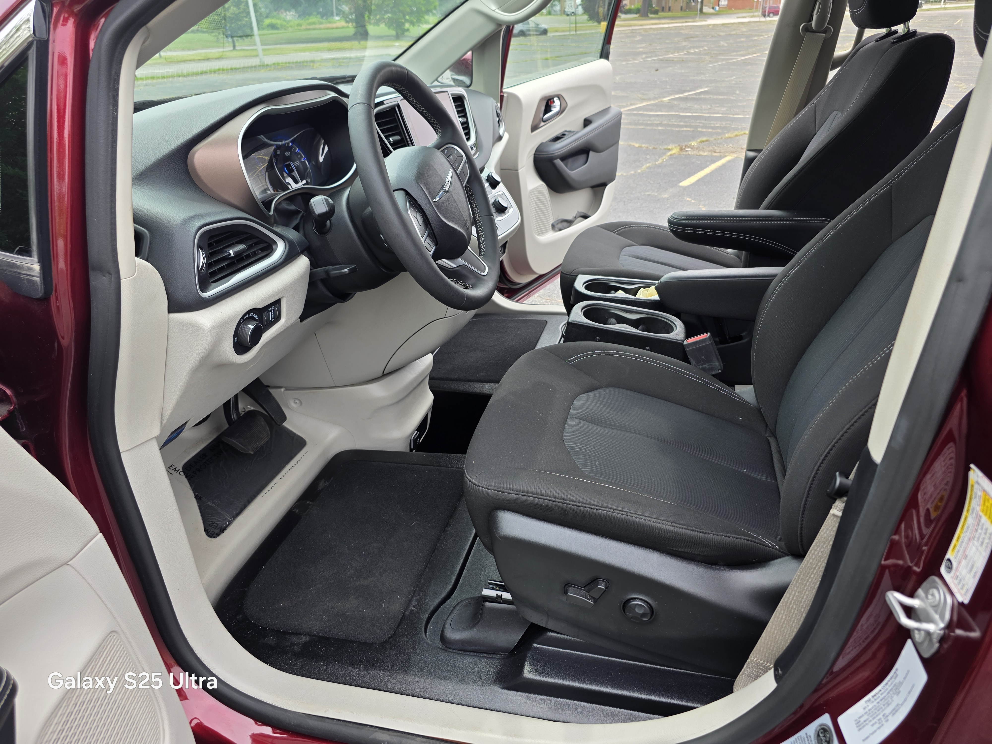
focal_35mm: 23
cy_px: 372
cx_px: 496
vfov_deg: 58.9
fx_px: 659
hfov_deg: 73.9
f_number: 1.7
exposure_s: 1/359
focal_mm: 6.3
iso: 40
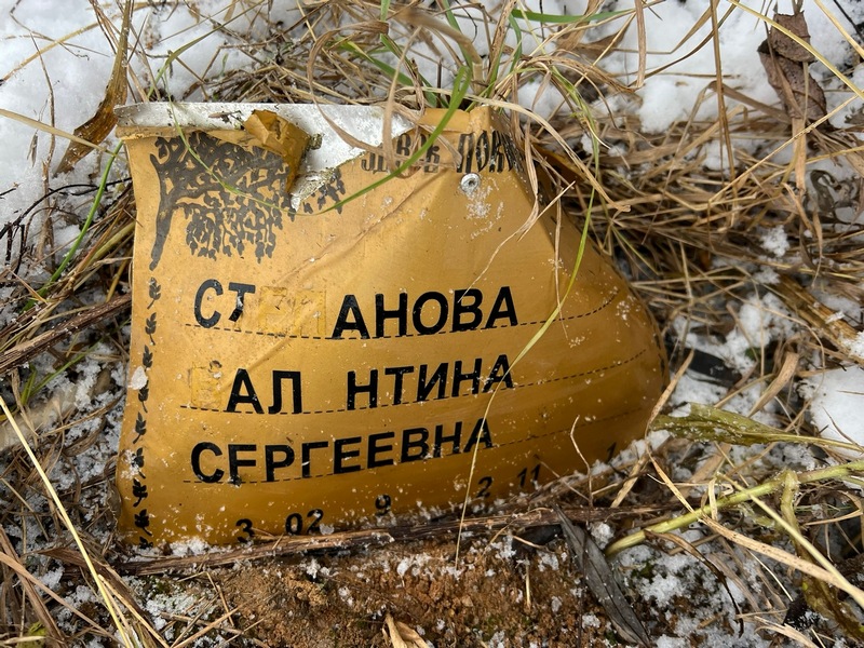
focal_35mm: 26
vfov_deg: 53.1
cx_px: 432
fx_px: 649
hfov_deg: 67.3
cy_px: 324
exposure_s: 1/121
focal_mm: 5.7
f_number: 1.5
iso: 50
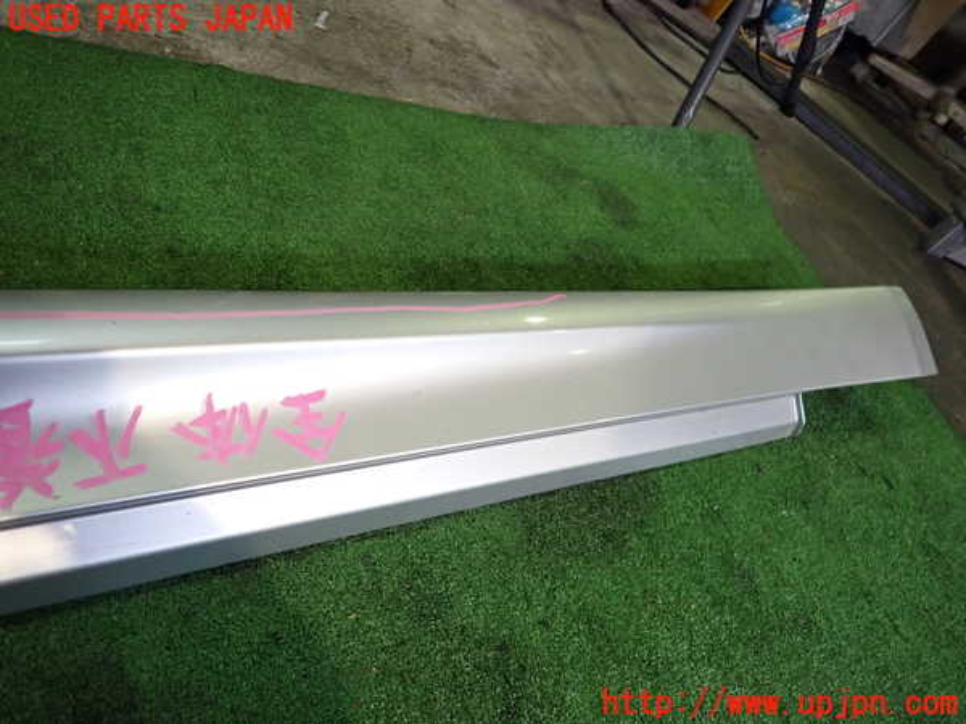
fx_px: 698
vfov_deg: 54.9
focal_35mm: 25
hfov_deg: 69.4
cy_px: 362
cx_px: 483
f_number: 2
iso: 320
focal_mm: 4.5
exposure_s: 1/30
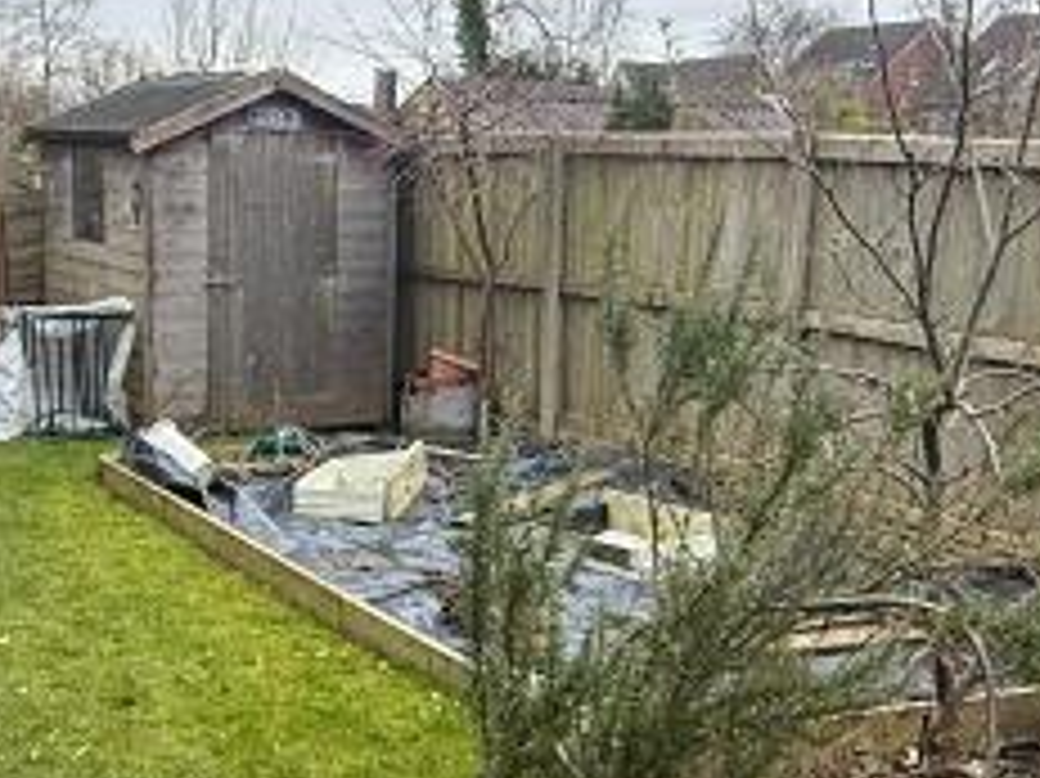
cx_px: 459
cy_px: 513
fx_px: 1862
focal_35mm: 62
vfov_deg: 23.5
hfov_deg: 31.2
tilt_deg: -9.3
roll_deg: -0.6
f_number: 2.2
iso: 50
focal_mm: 2.22
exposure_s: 1/167
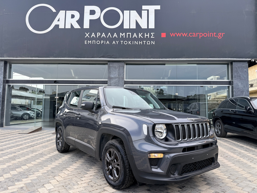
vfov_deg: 56.8
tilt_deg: +5.0
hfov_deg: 71.6
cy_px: 96
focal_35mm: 24
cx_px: 128
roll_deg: -1.1
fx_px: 178
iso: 80
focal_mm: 6.76
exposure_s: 1/1032
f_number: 1.78
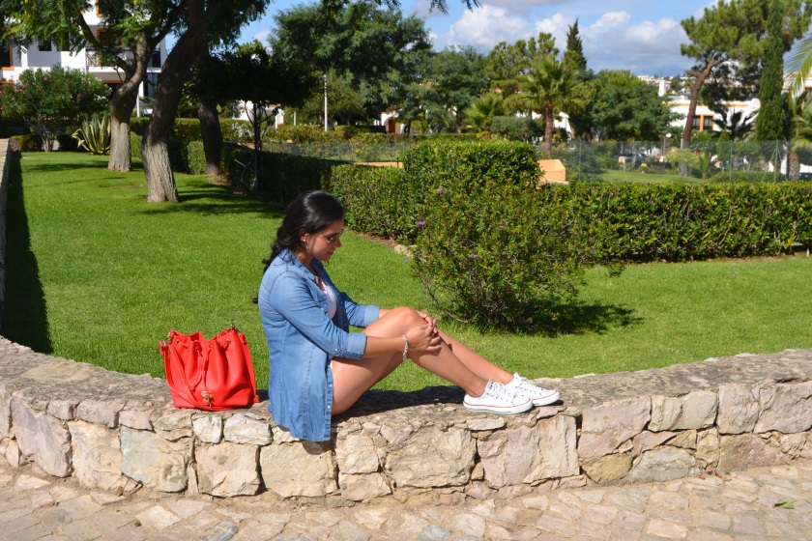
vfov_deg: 29.9
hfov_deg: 43.6
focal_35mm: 45
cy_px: 270
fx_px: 1015
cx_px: 406
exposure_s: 1/200
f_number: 10
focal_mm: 30
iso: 100
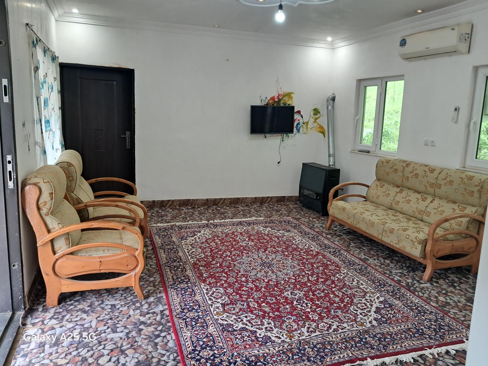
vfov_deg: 51.4
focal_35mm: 27
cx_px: 244
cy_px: 183
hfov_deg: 65.3
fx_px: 381
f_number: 1.8
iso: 125
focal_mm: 4
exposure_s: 1/50
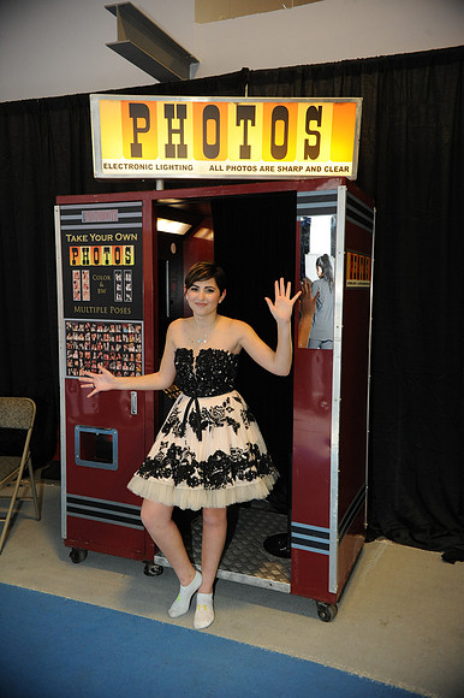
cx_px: 232
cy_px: 349
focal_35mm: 31
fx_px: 600
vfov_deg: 60.3
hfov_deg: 42.3
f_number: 5.6
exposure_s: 1/60
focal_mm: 31
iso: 2000
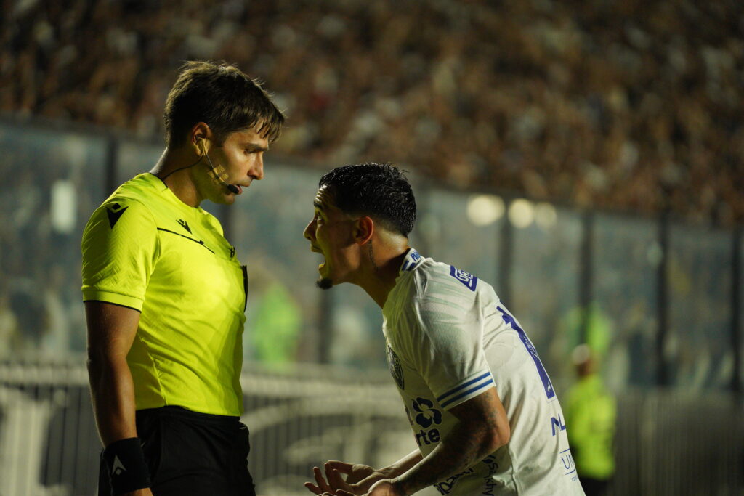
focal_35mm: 180
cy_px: 248
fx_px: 3720
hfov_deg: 11.4
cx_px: 372
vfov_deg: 7.6
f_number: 2.8
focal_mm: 180
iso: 4000
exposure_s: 1/1600
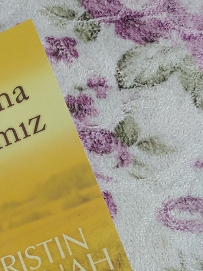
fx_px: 430
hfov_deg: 25.2
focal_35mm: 55
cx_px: -2
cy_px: 222
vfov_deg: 33.8
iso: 299
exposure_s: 1/30
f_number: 1.8
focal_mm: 3.62
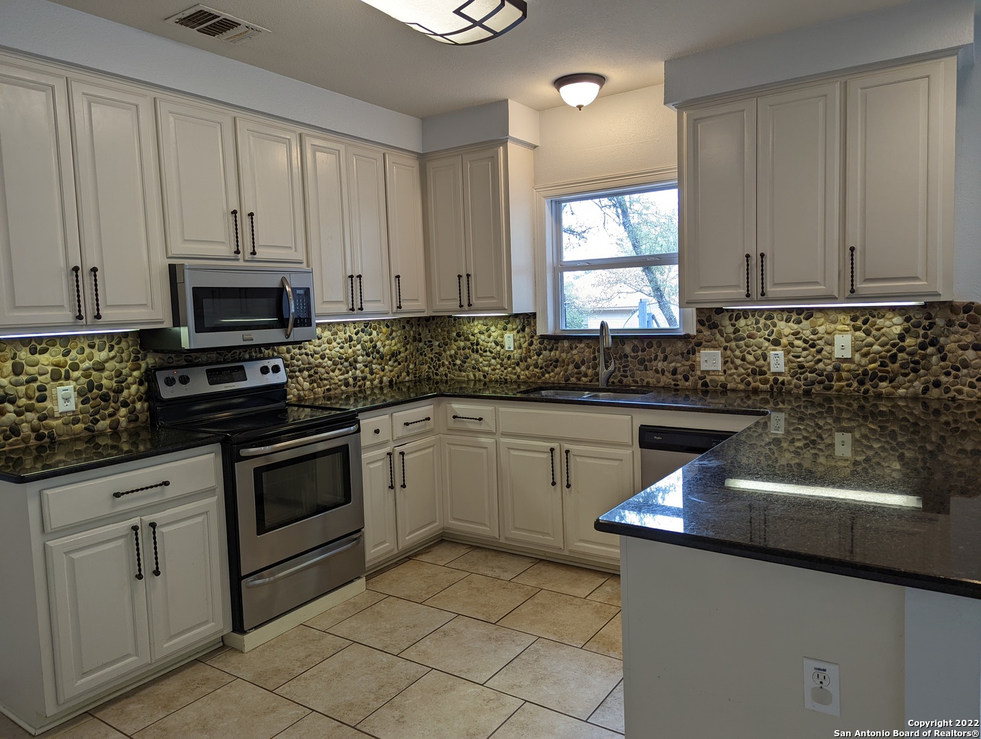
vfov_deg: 56.9
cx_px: 490
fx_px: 681
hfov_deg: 71.5
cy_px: 370
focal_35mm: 24
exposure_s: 1/120
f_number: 1.85
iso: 76
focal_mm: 6.81
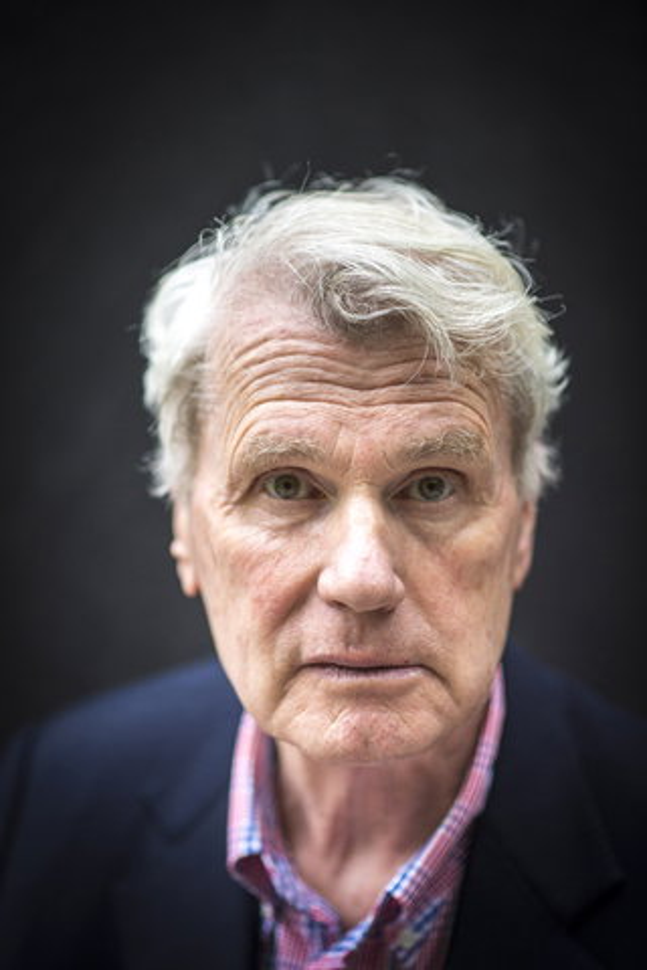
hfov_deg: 16.1
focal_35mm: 85
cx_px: 324
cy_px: 485
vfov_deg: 23.9
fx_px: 2291
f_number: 1.8
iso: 800
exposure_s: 1/1600
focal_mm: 85
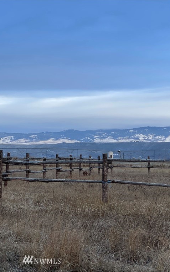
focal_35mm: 91
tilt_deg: +1.6
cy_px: 136
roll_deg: -0.1
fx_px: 674
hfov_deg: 14.3
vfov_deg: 22.8
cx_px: 42
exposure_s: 1/315
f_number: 2.2
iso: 20
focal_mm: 7.5
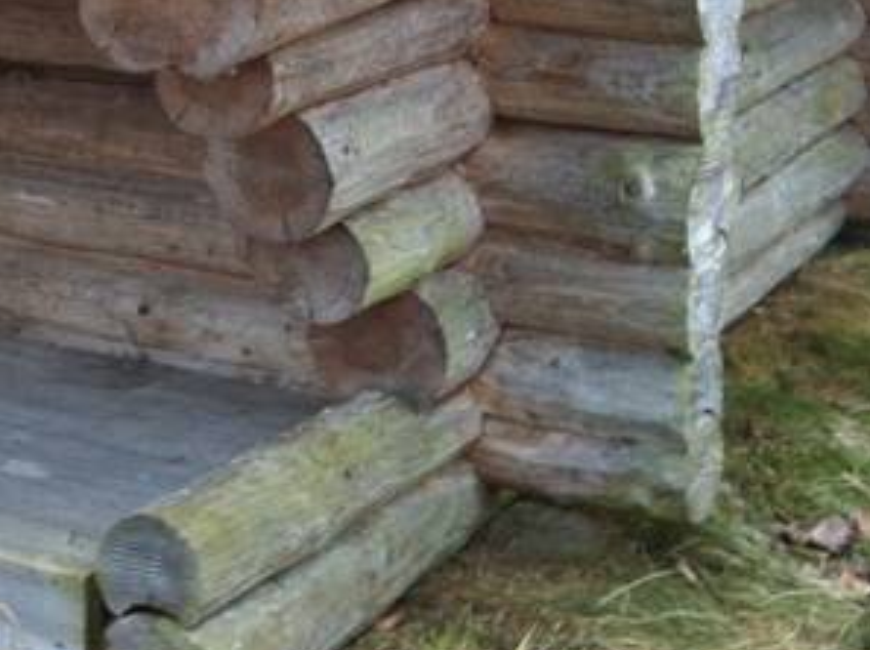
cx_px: 3
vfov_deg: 13.5
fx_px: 2661
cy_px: -149
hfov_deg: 18.1
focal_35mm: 106
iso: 80
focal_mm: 3.85
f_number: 2.8
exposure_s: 1/15
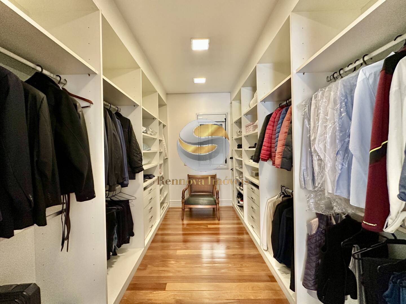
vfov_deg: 85.7
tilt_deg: -0.5
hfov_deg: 102.1
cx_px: 203
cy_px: 152
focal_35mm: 14
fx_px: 164
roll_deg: +1.0
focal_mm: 2.22
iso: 400
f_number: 2.2
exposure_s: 1/60
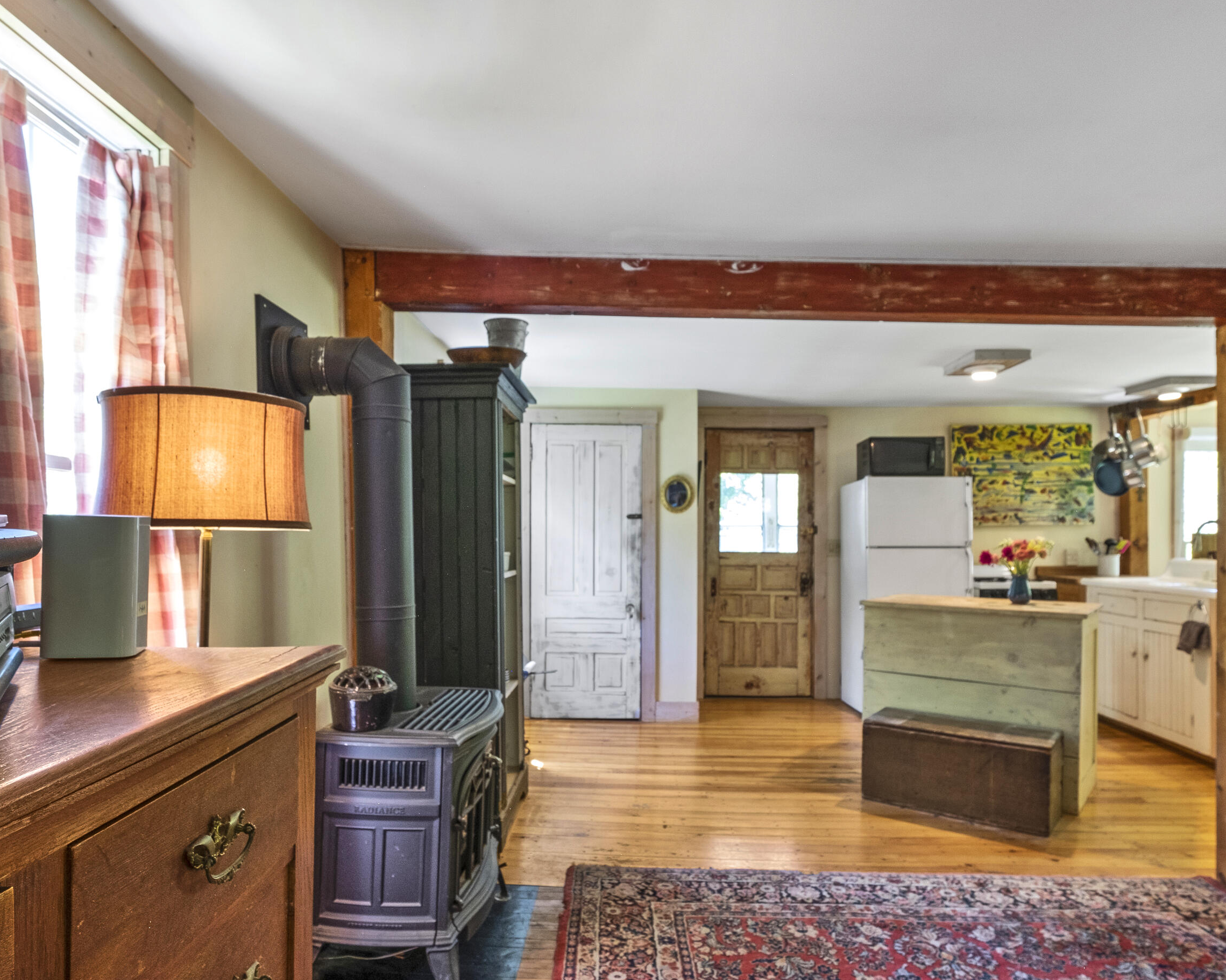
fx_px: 762
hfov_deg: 77.3
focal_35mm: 21
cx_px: 693
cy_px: 487
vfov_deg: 65.5
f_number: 8
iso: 320
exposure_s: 1/5
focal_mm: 11
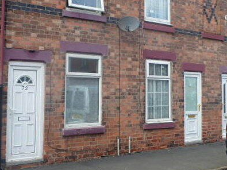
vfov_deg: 26.4
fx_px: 361
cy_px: 61
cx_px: 96
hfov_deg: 34.9
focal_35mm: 55
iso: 100
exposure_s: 1/320
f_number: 4
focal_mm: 5.4
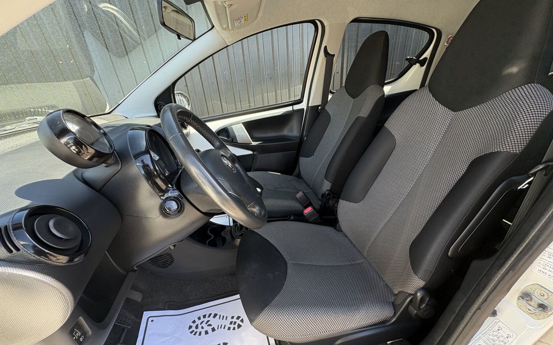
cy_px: 205
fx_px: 226
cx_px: 278
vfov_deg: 74.0
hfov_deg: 101.5
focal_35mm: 15
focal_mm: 2.22
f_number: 2.2
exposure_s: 1/127
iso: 100
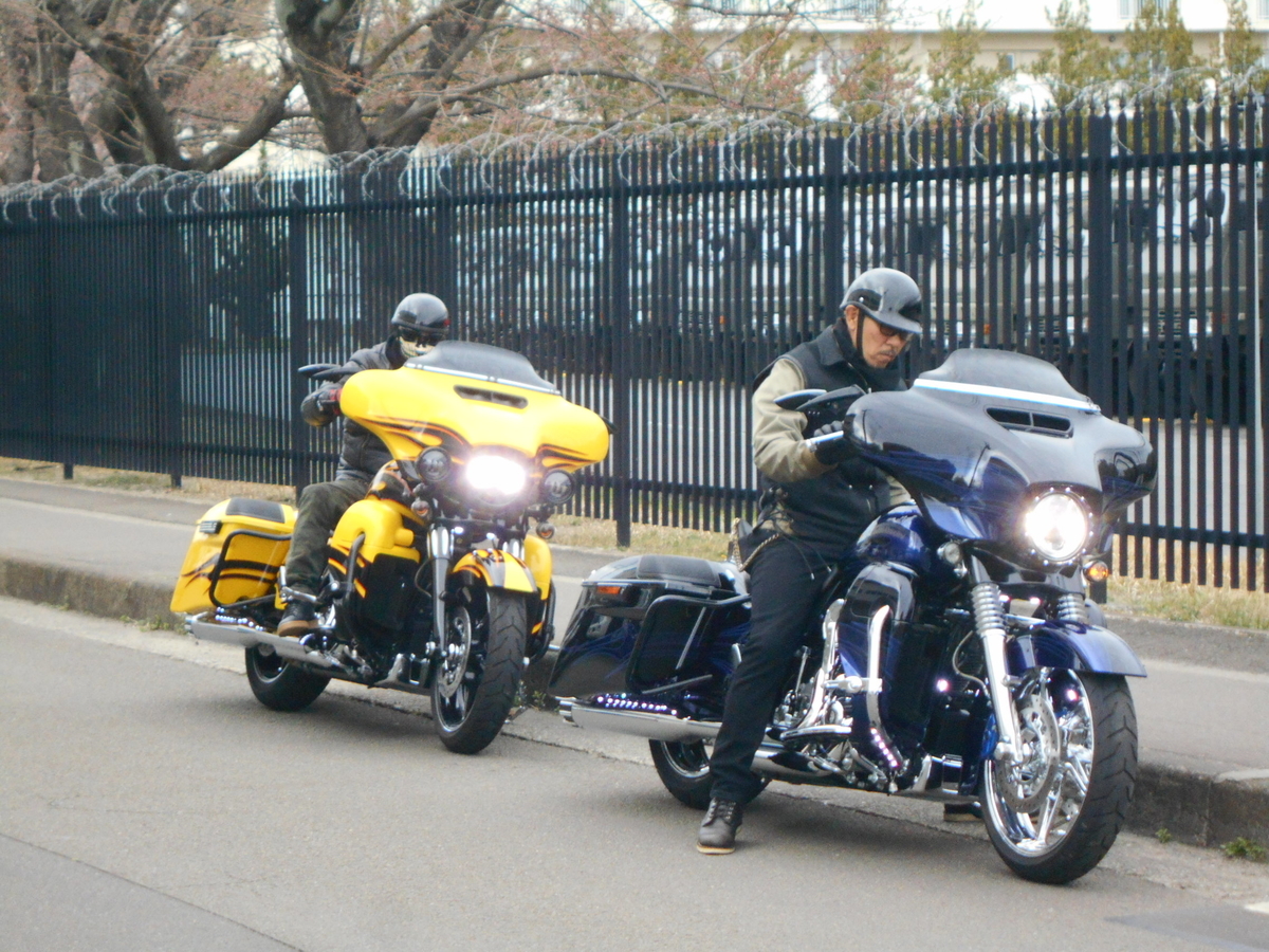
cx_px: 634
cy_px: 476
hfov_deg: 17.4
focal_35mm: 113
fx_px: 4143
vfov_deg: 13.1
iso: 450
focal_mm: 20.1
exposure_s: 1/250
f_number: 6
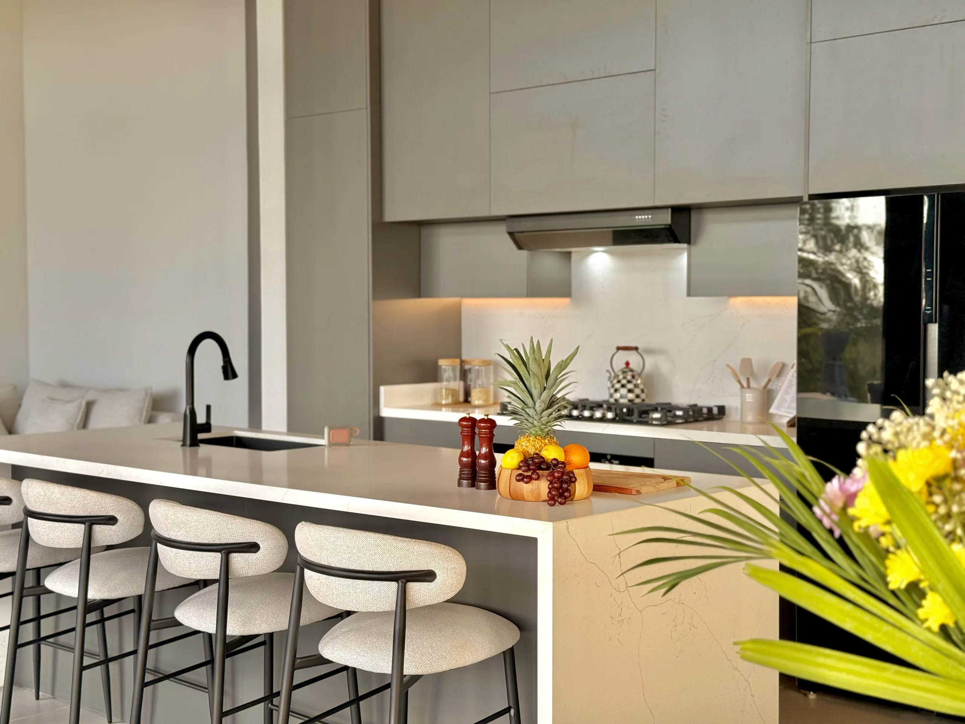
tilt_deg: -2.1
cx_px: 482
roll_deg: -0.5
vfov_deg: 30.3
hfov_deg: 39.7
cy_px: 362
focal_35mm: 48
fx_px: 1338
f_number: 1.78
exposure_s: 1/297
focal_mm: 6.76
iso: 80
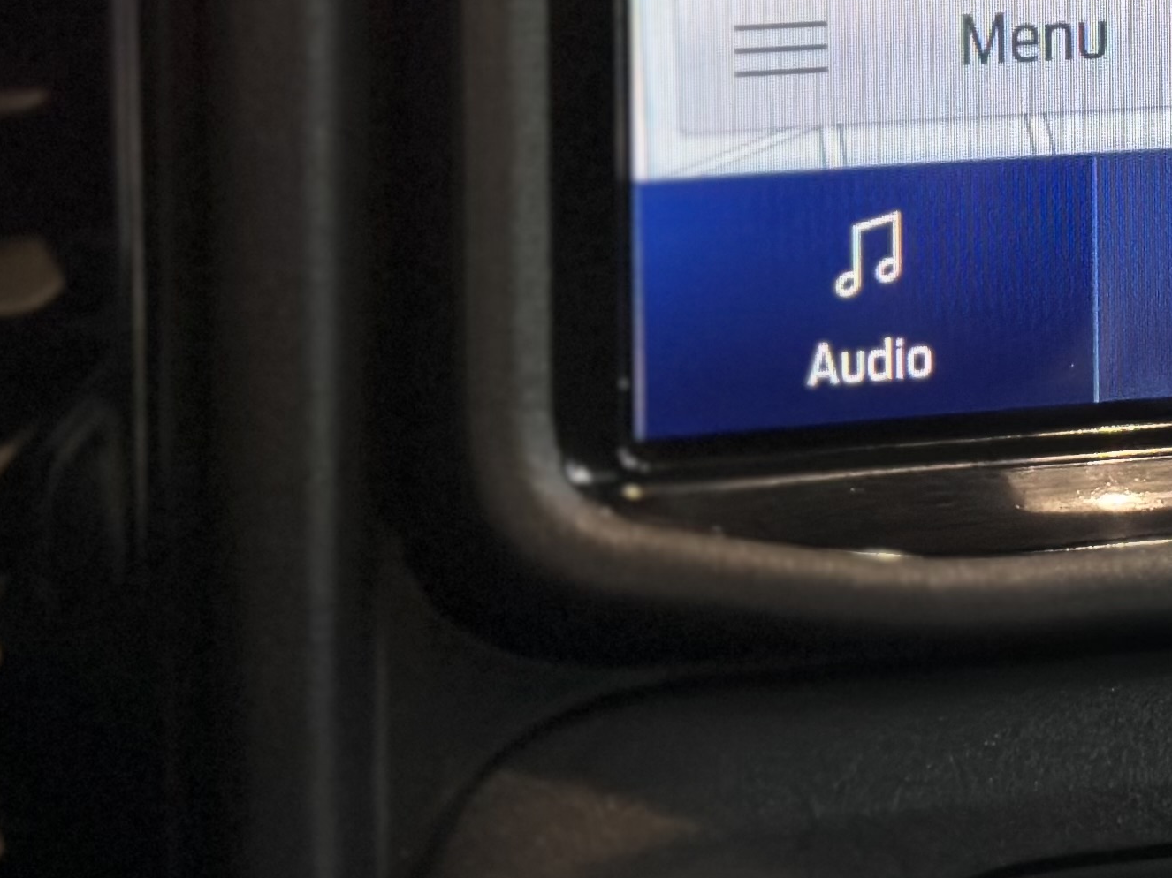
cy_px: -345
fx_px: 4942
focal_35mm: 146
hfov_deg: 13.0
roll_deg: -1.7
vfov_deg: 9.9
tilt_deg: -7.2
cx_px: 1593
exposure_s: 1/60
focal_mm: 6.86
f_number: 1.78
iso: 160
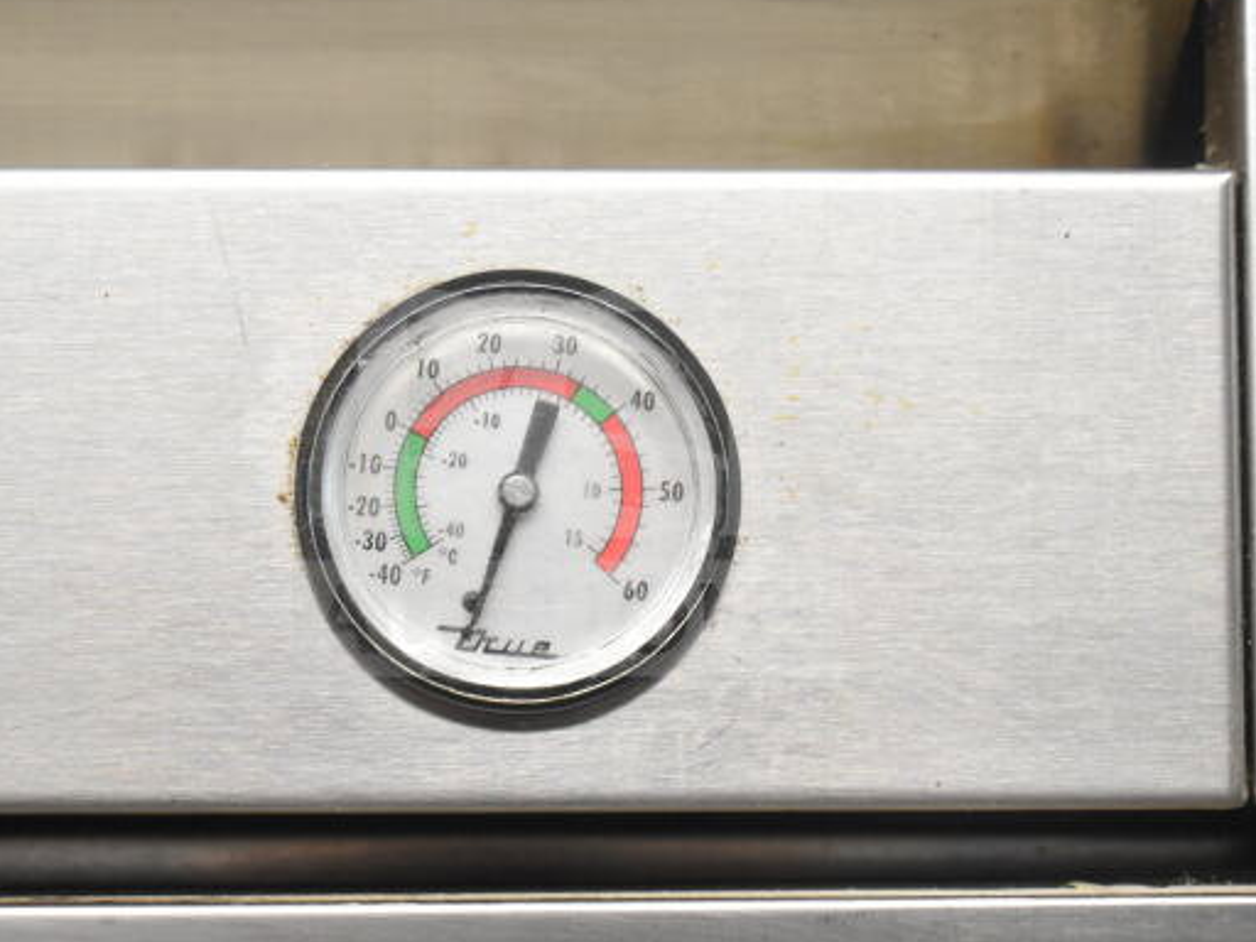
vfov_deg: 18.7
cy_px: 482
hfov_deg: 24.7
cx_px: 567
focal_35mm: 79
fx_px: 2866
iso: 1600
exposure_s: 1/80
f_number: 5.3
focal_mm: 46
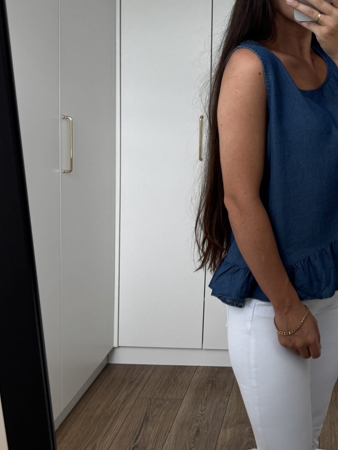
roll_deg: -2.8
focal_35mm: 47
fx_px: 612
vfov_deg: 40.3
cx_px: 309
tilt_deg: -31.9
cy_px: 188
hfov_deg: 29.5
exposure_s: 1/121
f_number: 1.78
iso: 125
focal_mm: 6.76
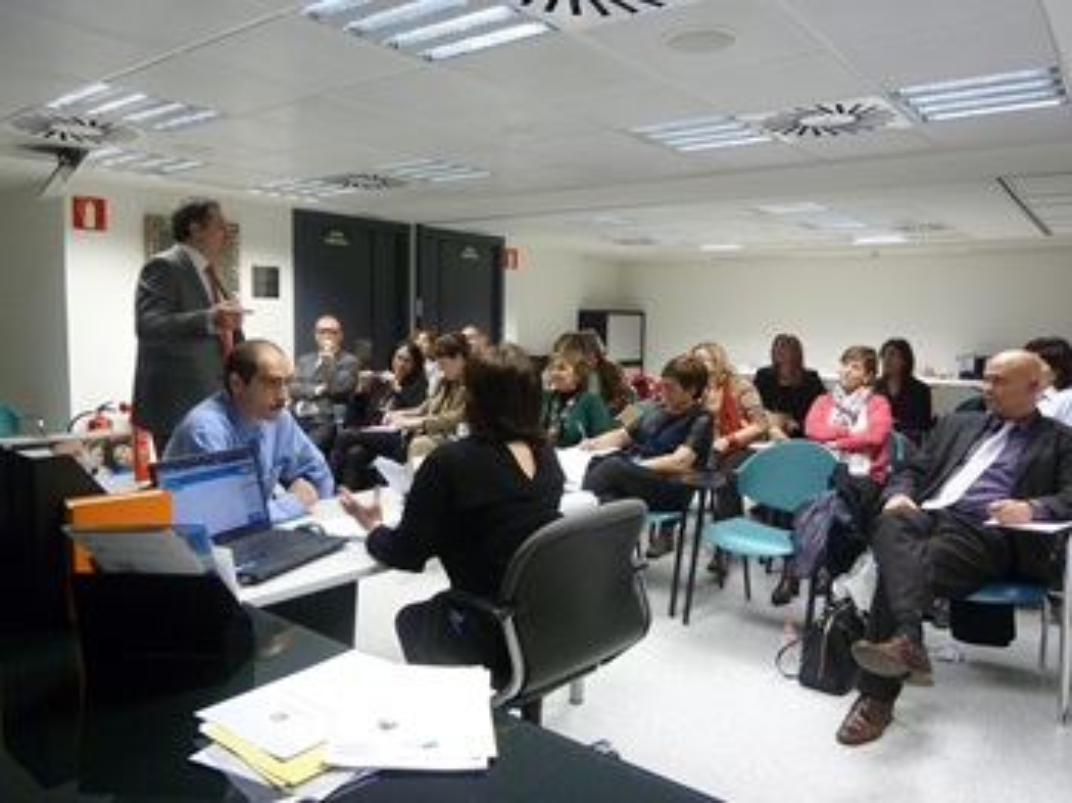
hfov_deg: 69.4
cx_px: 536
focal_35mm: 25
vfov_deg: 54.8
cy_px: 402
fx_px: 774
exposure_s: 1/25
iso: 400
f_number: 3.3
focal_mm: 4.1
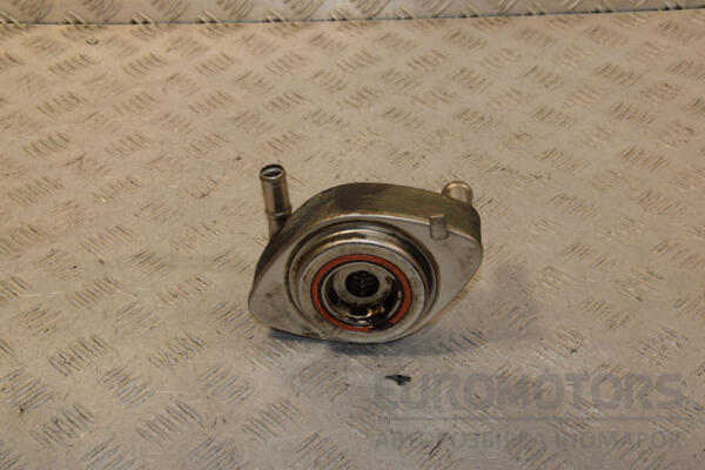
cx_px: 352
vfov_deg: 21.6
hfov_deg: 31.9
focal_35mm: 63
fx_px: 1234
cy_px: 235
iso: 800
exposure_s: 1/200
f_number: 10
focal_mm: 42
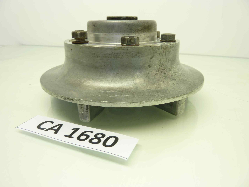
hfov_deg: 69.4
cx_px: 124
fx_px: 180
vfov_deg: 54.9
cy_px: 94
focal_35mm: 25
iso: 80
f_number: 3.3
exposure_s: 1/20
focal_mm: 4.1
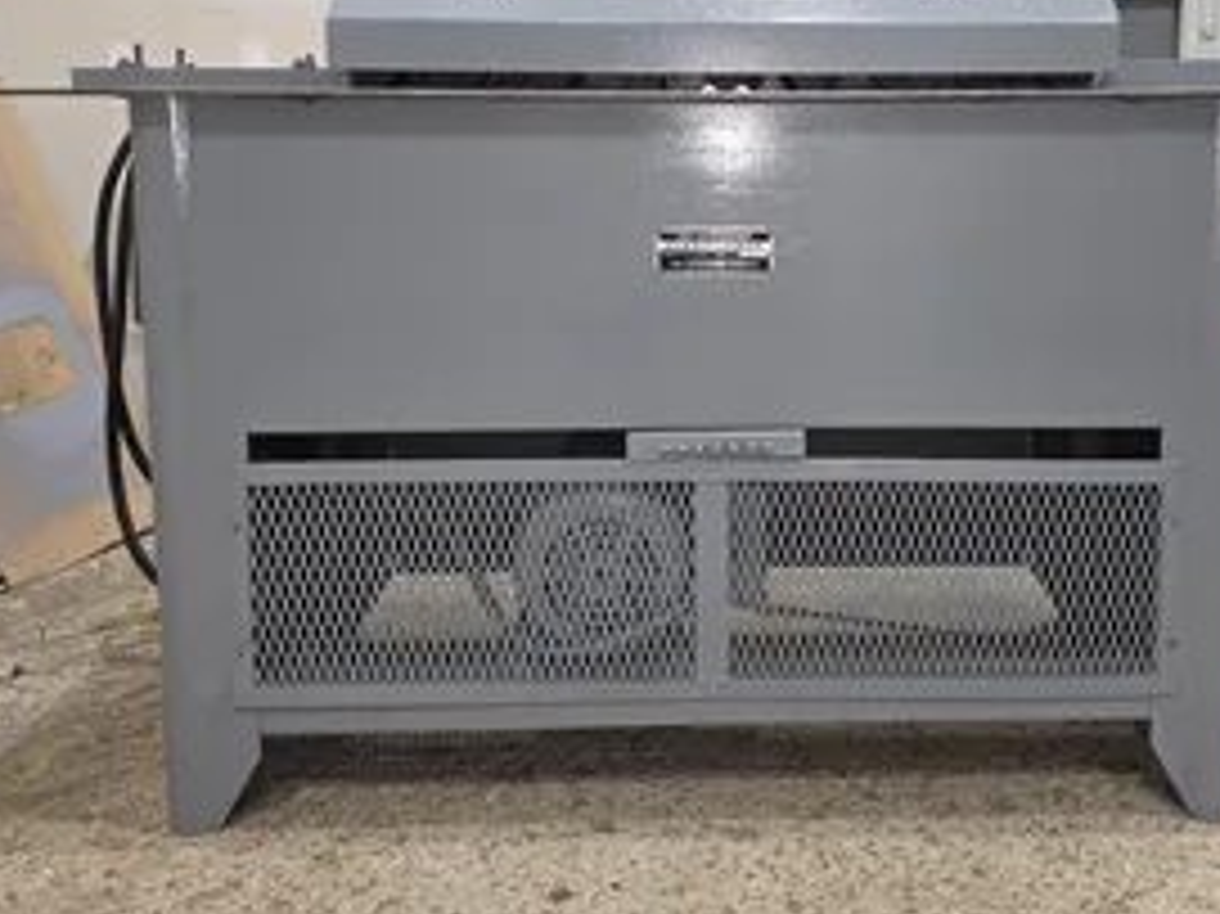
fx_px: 1198
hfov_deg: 53.6
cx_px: 738
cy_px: 252
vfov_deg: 40.8
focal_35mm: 34
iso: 125
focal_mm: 6.3
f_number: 1.7
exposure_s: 1/60
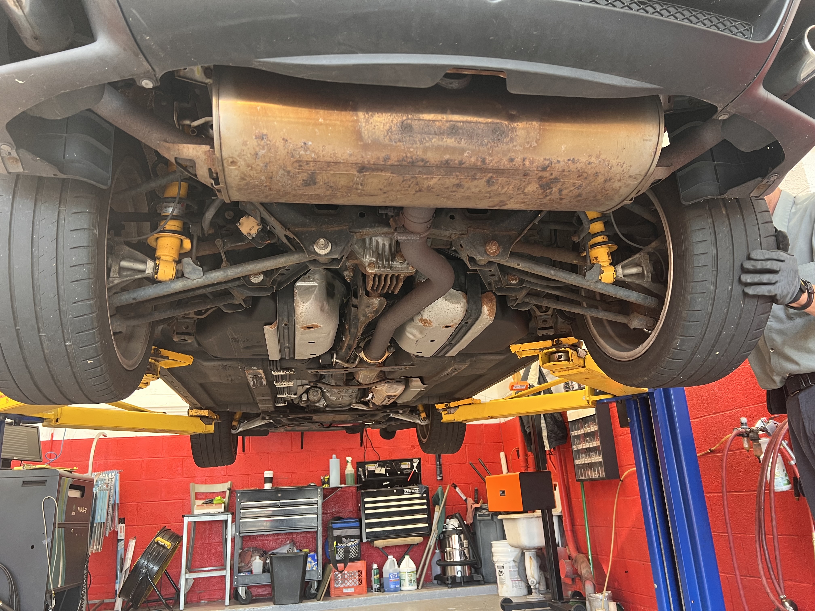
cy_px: 306
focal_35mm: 26
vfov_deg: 53.1
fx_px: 612
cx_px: 408
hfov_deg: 67.3
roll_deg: +3.7
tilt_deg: +17.2
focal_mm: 5.7
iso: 100
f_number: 1.5
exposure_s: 1/60
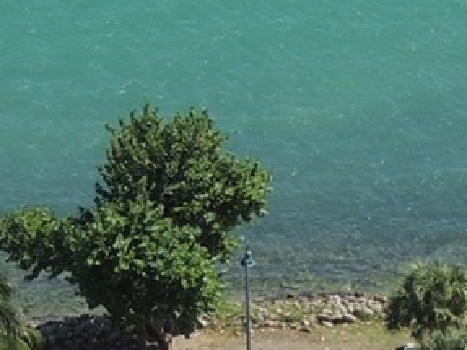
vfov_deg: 4.7
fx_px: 4140
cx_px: 587
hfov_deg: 6.4
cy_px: 825
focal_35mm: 307
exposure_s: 1/400
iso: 100
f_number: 5.2
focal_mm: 9.8
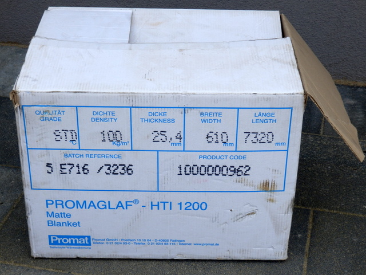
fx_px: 698
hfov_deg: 29.4
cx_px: 183
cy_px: 138
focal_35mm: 66
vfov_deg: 22.3
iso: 80
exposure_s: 1/800
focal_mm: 11.9
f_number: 4.4
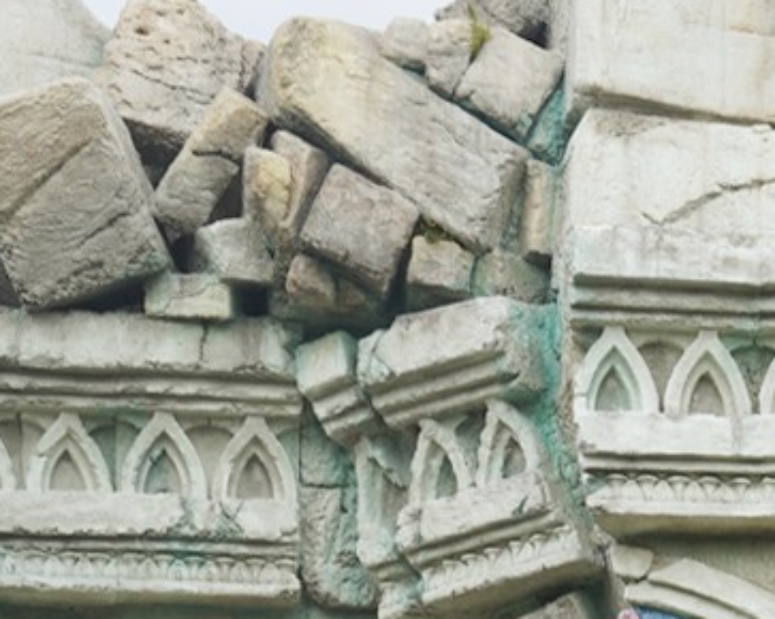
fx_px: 3324
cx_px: 1341
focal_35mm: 145
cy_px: 1003
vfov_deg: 10.2
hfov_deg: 12.3
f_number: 11
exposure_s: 1/100
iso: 100
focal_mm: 28
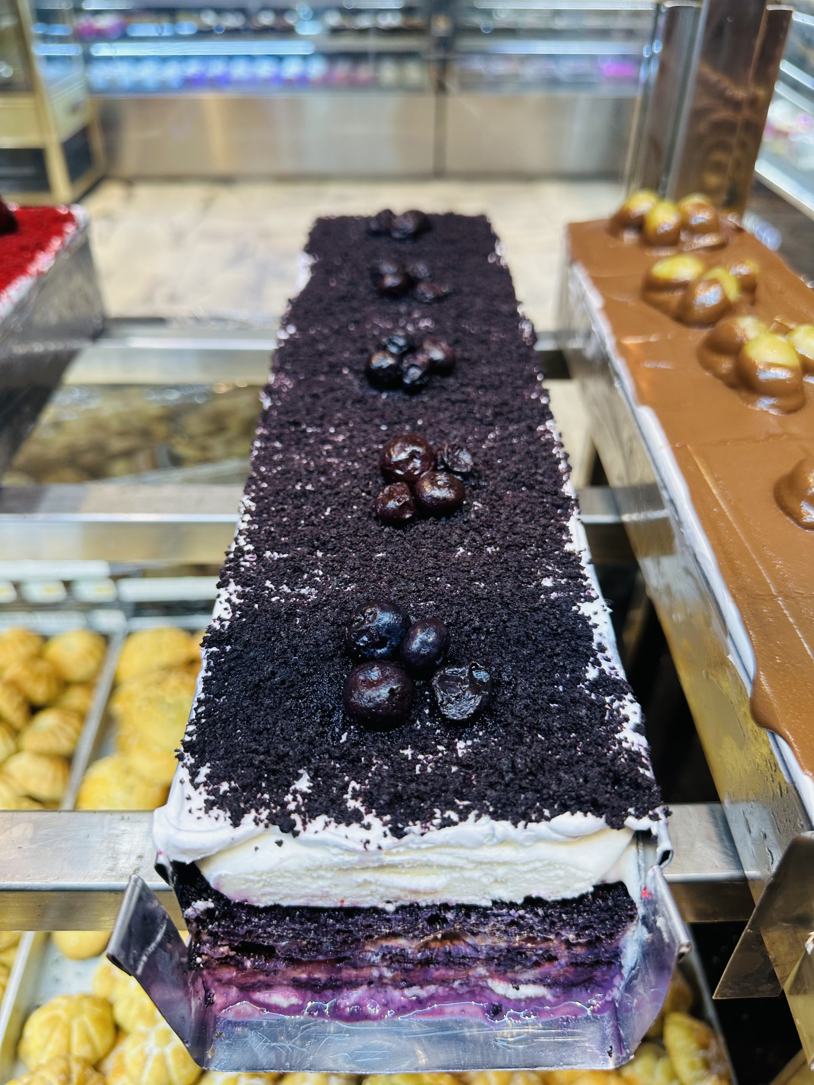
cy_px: 542
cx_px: 407
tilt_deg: -35.8
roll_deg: -1.7
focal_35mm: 24
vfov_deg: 71.6
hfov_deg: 56.8
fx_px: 752
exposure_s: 1/100
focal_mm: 6.86
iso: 125
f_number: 1.78
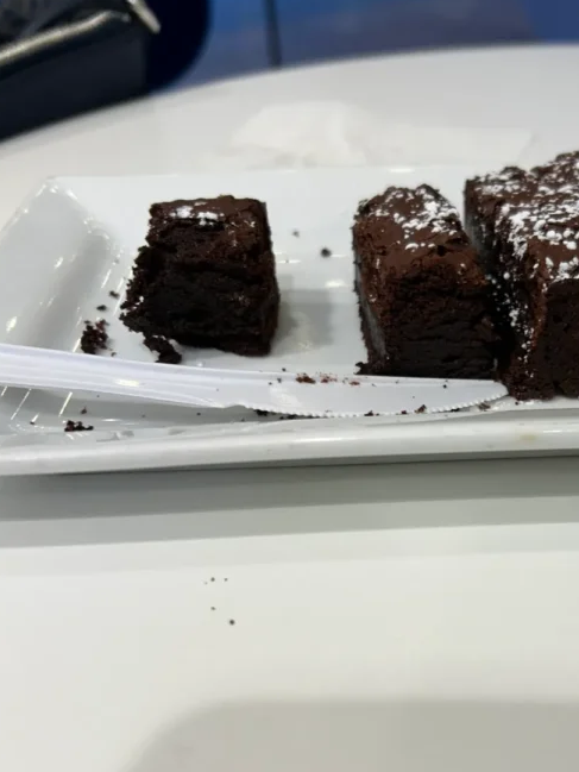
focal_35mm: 41
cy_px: 492
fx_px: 914
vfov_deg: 45.3
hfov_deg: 34.3
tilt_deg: -36.3
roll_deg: +2.2
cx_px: 443
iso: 32
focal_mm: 5.7
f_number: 1.5
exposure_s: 1/120
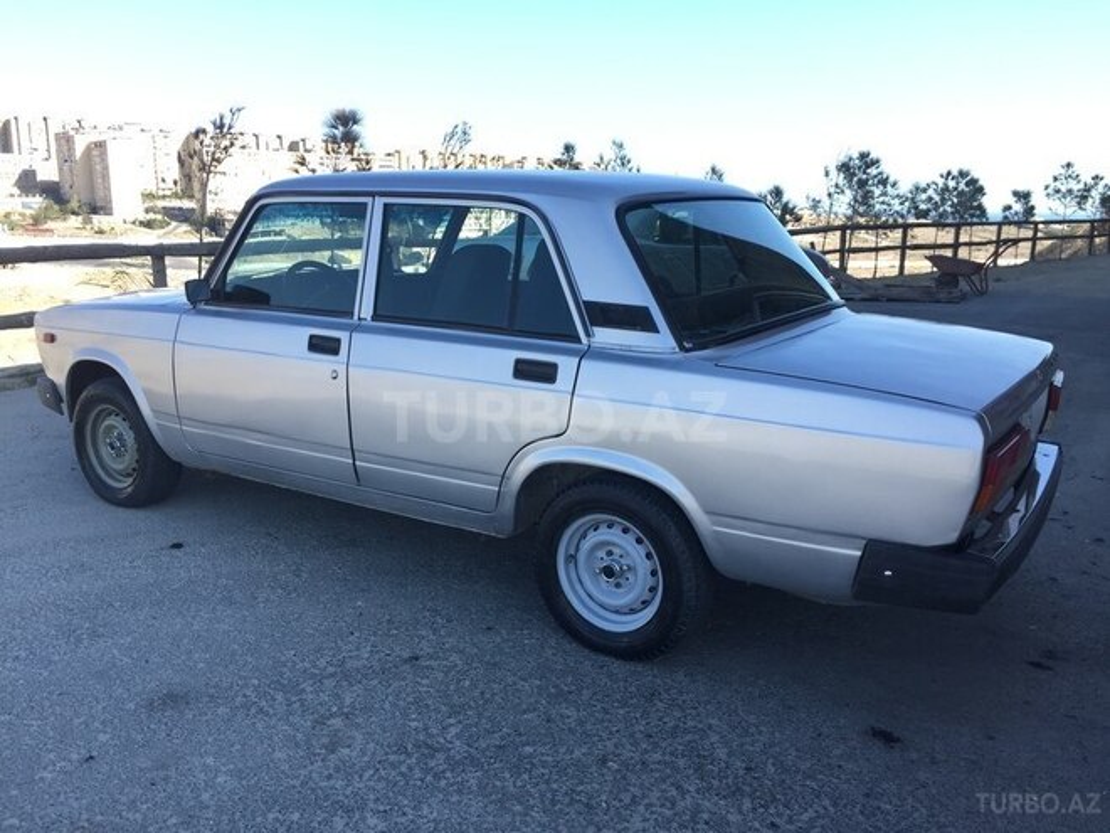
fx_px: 930
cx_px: 555
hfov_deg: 61.7
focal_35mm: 29
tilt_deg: -13.2
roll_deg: -2.0
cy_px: 416
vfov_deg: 48.2
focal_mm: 4.15
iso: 32
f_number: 2.2
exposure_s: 1/501
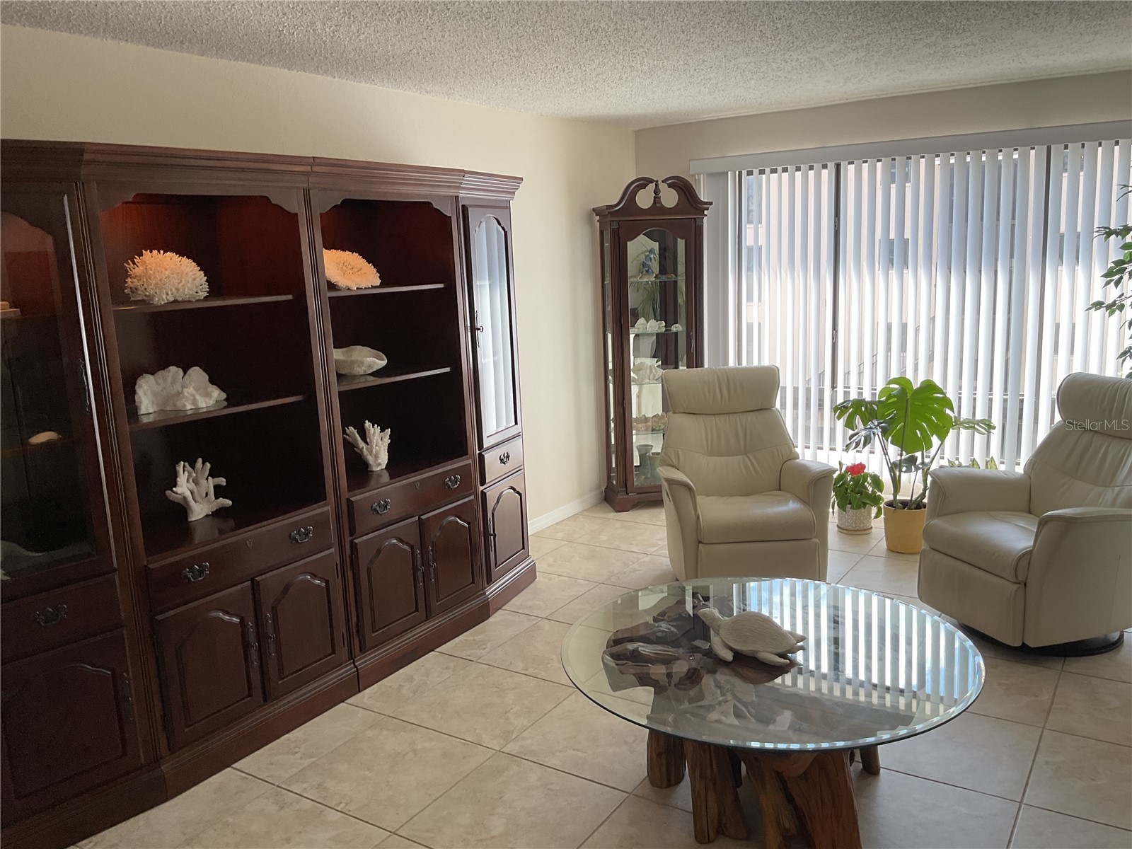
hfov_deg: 61.7
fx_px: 948
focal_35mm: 29
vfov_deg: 48.2
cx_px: 566
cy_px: 424
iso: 40
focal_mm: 3
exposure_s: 1/120
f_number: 1.8
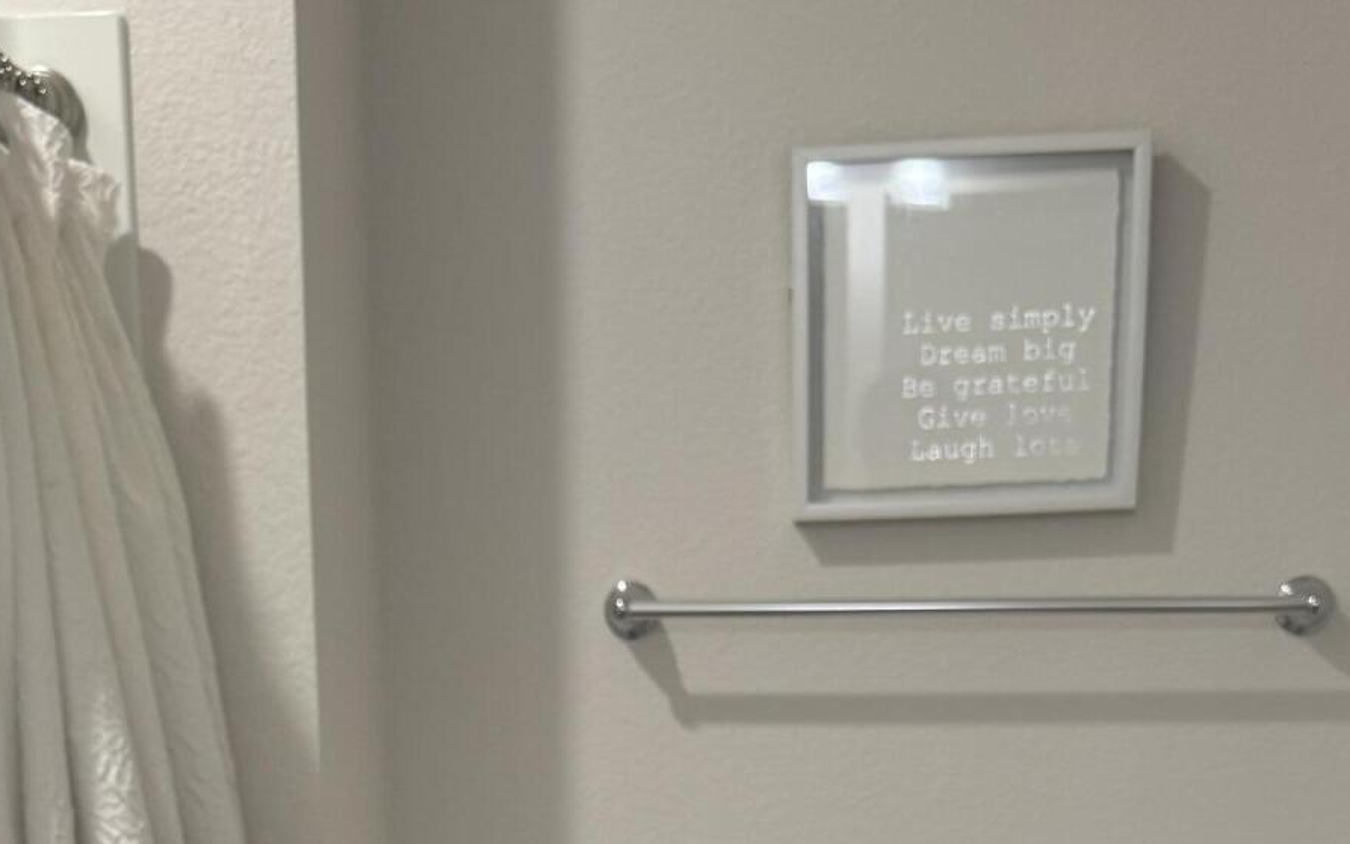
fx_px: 2097
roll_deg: -0.3
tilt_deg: -14.9
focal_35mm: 57
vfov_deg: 20.0
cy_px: 1221
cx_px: 608
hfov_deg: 35.7
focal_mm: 6.76
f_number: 1.78
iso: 125
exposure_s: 1/60
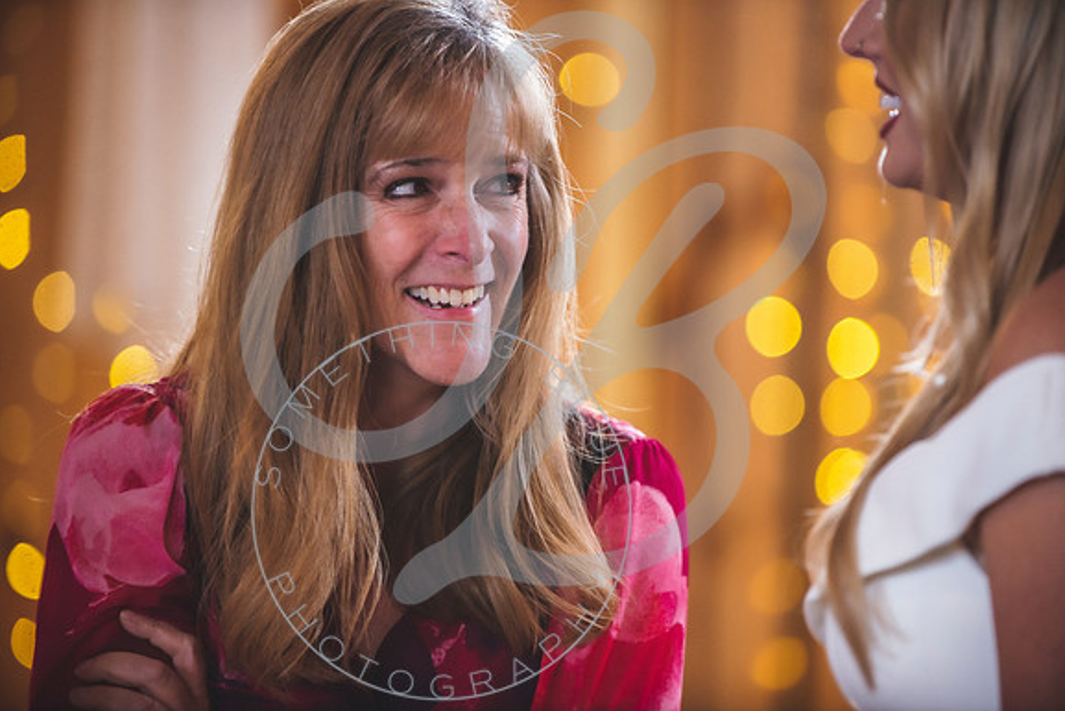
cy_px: 356
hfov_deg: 10.2
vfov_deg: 6.8
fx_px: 5947
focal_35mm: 201
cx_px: 533
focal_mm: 200
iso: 640
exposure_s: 1/200
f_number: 2.8
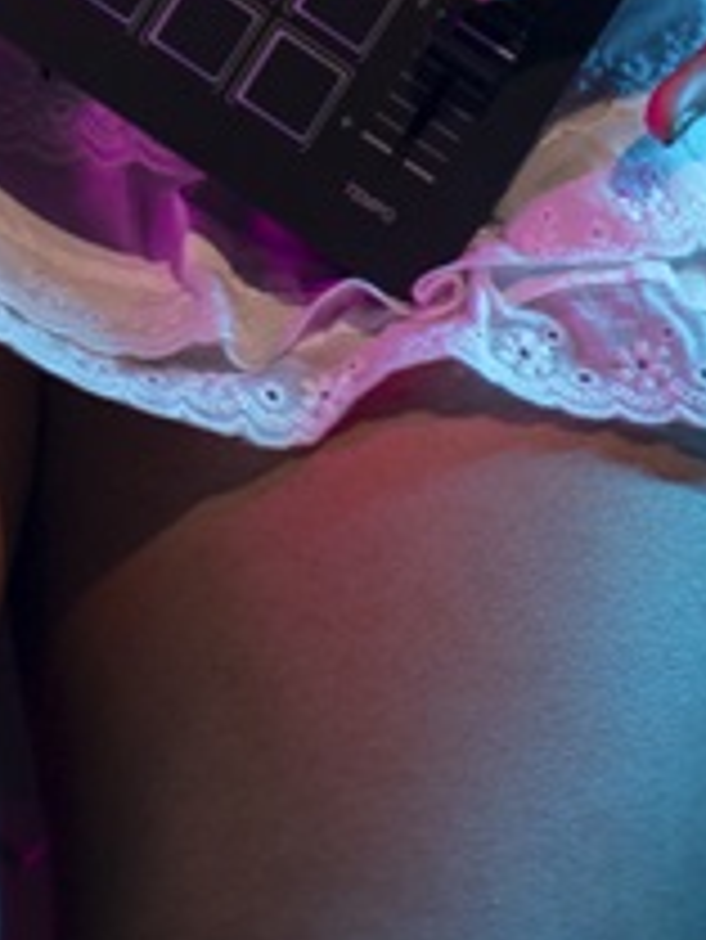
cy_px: -1664
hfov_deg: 5.4
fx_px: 7498
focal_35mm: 276
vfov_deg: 6.6
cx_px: -76
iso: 320
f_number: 1.8
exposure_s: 1/250
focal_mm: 50
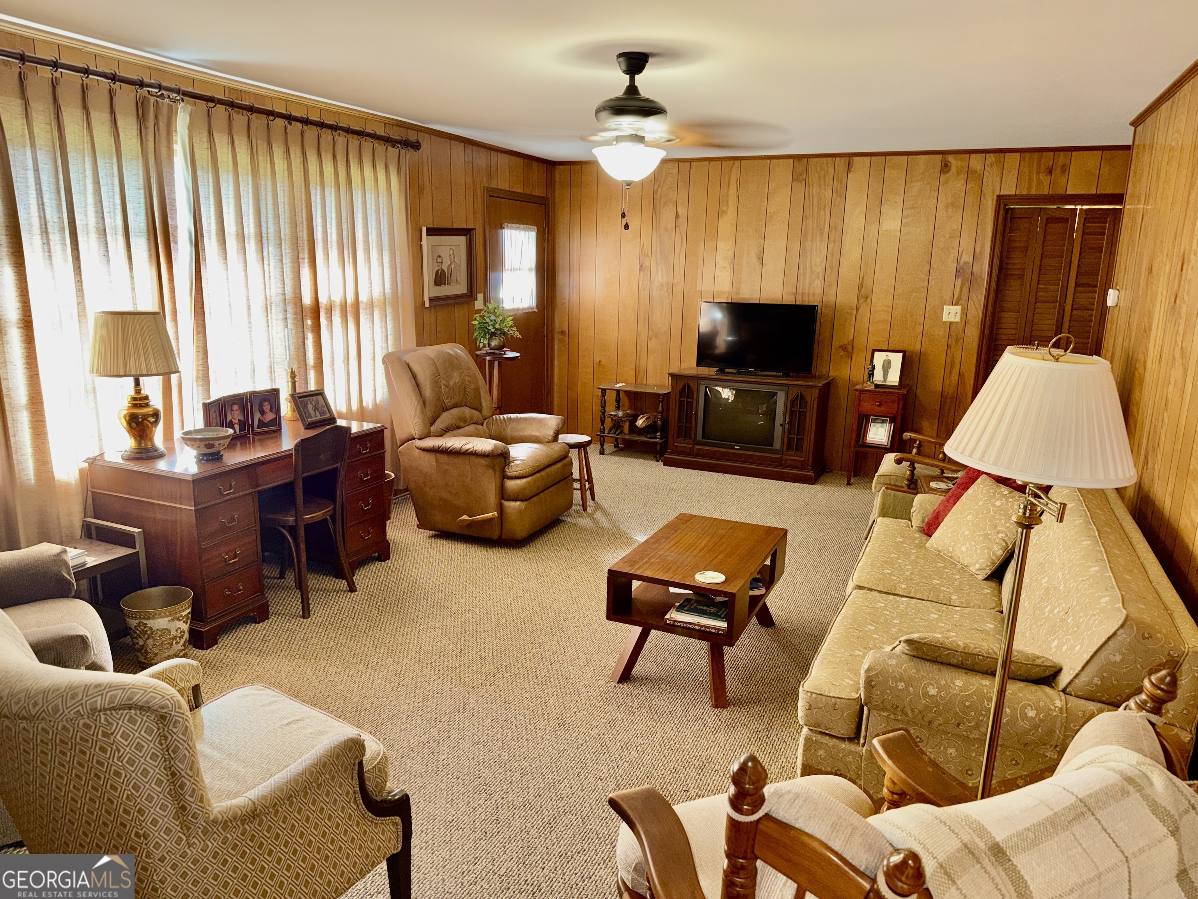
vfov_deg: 56.8
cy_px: 450
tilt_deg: -13.1
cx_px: 599
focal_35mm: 24
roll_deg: -0.9
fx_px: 831
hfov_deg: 71.6
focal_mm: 6.76
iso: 64
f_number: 1.78
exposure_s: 1/15
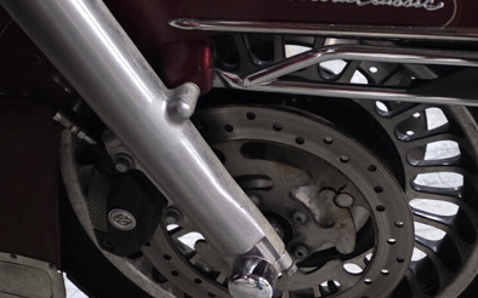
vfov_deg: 19.3
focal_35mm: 66
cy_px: 273
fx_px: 860
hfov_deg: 30.9
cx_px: 304
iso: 1250
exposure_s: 1/60
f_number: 1.7
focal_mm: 6.3
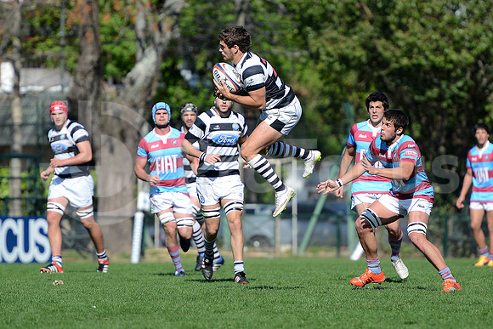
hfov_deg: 7.6
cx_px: 246
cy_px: 164
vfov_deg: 5.1
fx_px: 3698
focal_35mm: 270
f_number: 4
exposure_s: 1/2000
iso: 320
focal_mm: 270
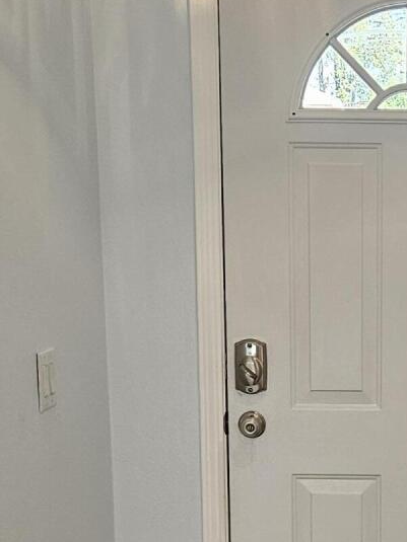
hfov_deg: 16.7
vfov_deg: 22.0
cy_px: 536
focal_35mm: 86
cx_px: 436
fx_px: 1349
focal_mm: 5.4
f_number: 1.8
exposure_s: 1/120
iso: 200
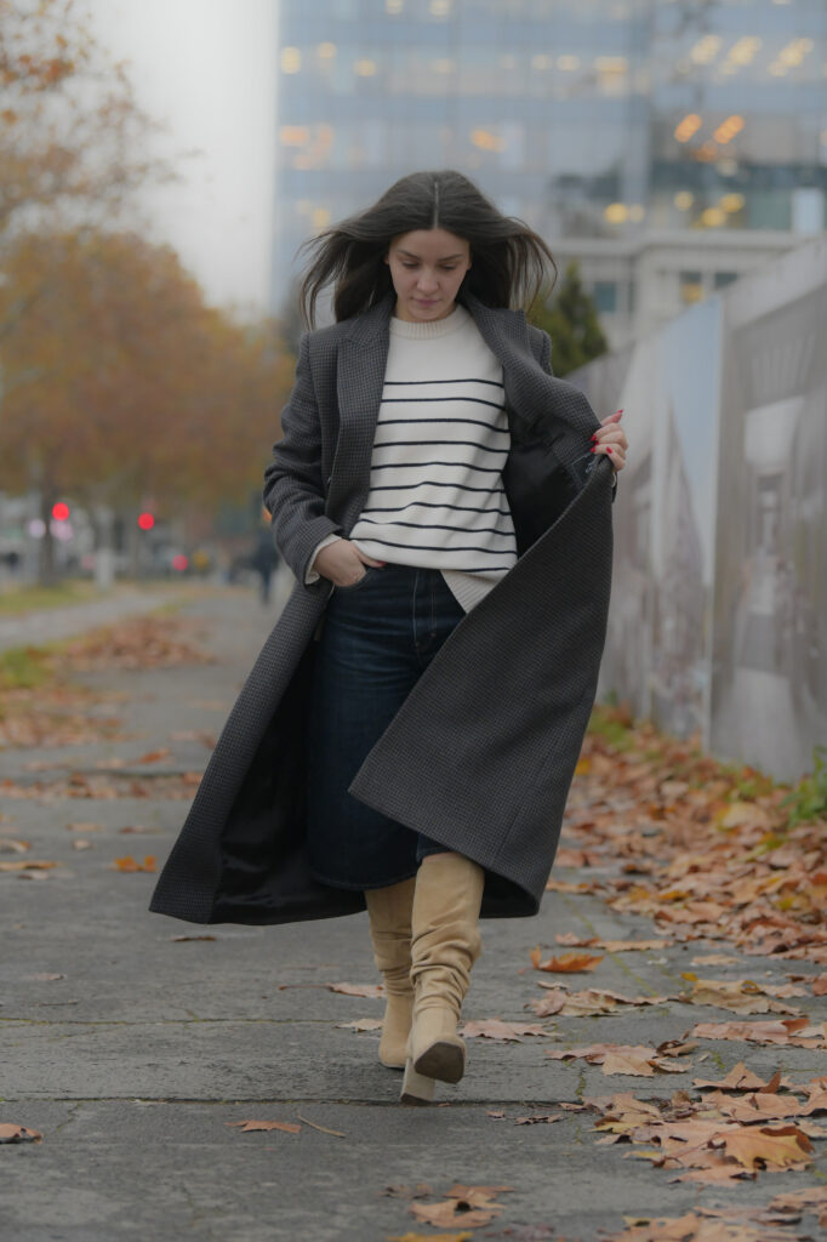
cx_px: 414
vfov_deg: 18.6
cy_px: 621
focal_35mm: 110
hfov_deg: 12.4
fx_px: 3793
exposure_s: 1/500
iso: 2500
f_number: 4
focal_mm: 110
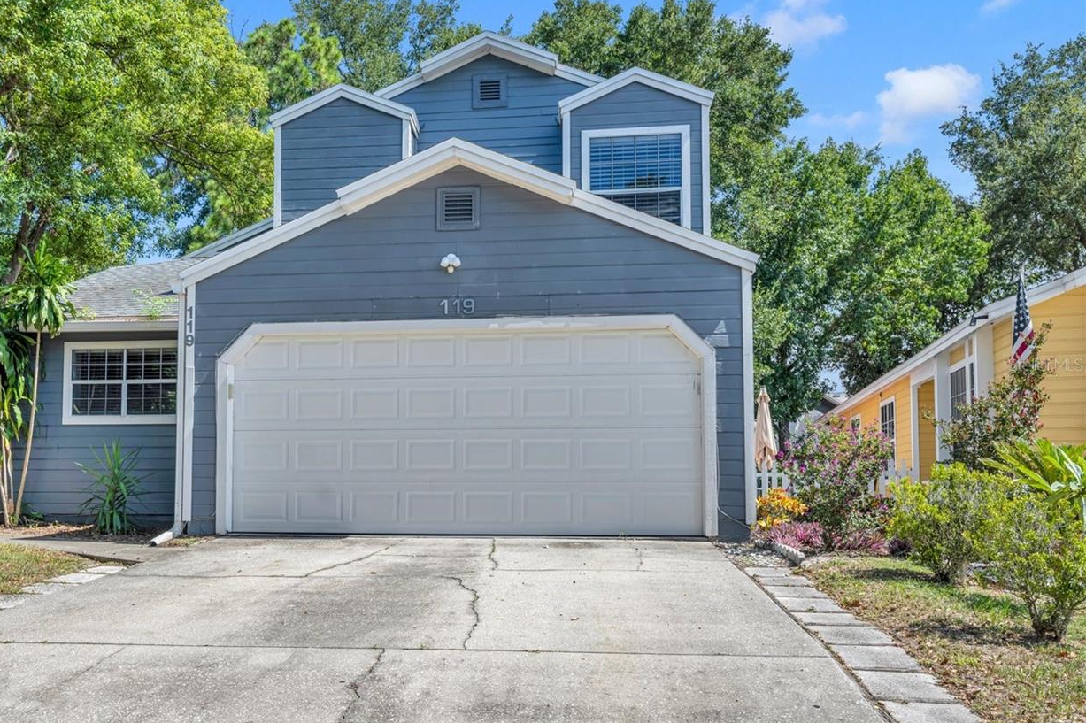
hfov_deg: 60.7
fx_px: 905
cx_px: 379
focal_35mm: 30
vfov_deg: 43.6
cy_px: 365
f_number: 6.3
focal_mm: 23
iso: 100
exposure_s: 1/320
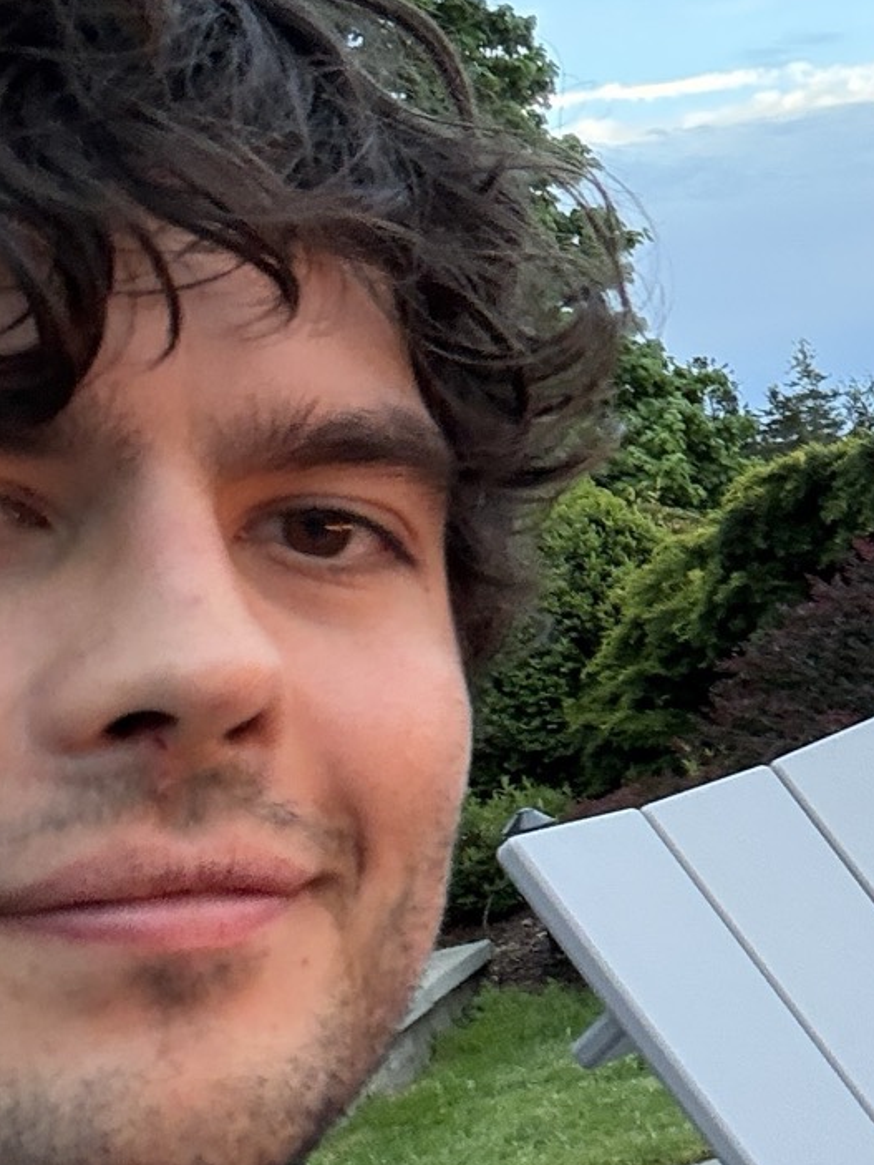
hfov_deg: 35.1
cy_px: 788
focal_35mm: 41
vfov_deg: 45.0
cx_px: 486
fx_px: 1379
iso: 80
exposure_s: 1/63
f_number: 1.9
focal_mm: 2.69
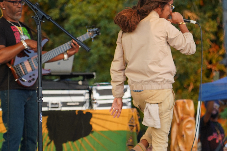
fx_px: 1072
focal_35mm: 170
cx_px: 162
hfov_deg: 12.1
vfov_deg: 8.1
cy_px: 75
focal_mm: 105
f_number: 4
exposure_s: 1/160
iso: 640
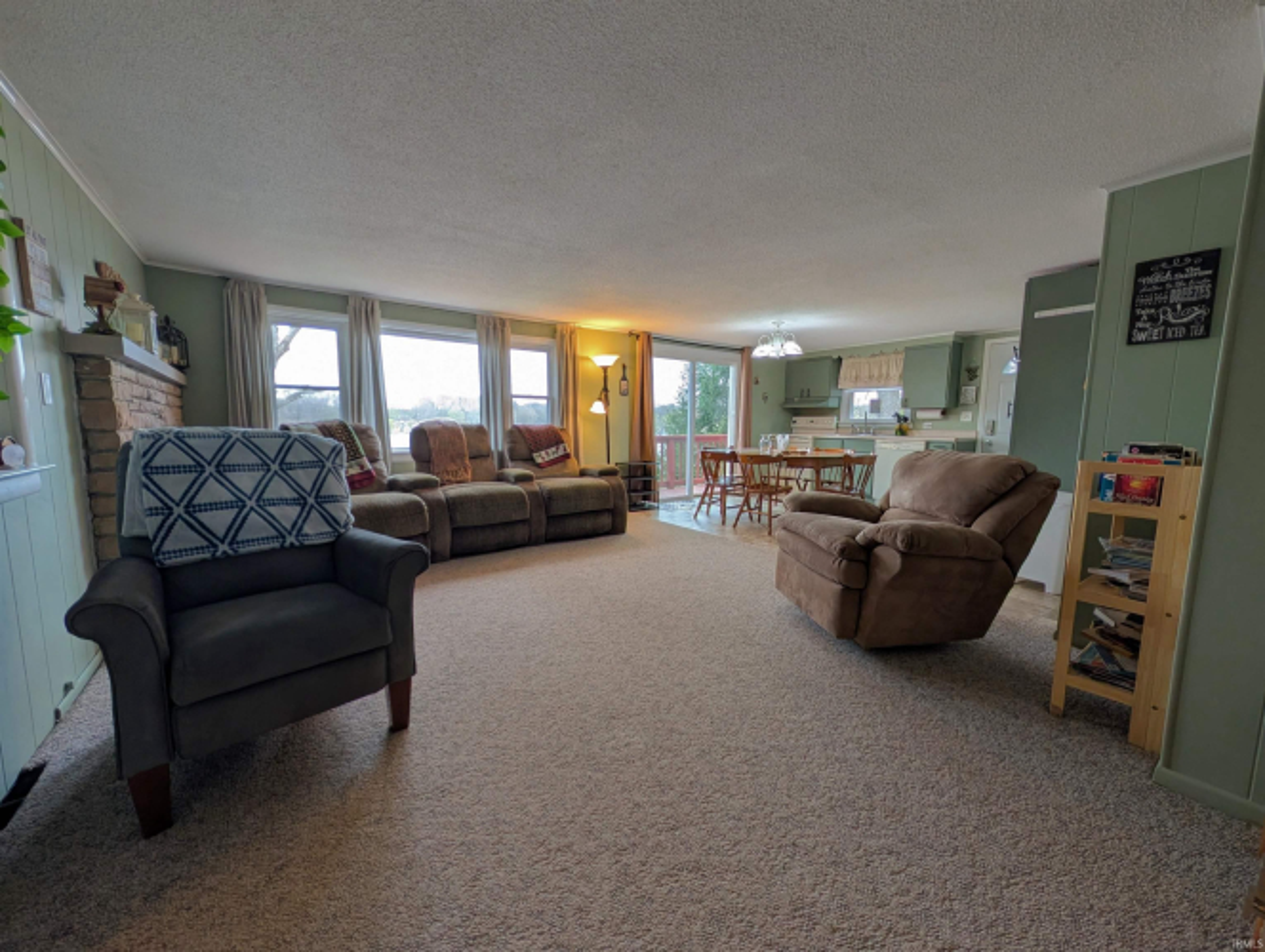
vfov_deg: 94.6
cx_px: 632
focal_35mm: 12
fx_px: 439
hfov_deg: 110.5
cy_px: 476
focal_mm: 2.02
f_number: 1.7
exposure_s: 1/120
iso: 86
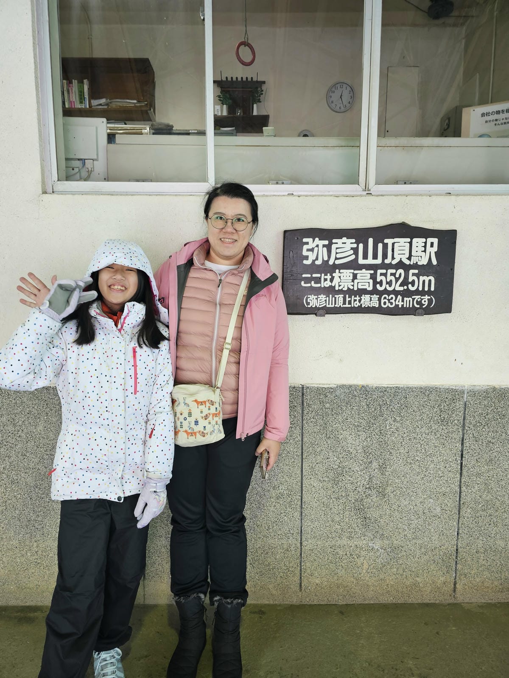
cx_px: 254
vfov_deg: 73.9
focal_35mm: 23
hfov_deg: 58.9
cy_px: 339
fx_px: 451
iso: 40
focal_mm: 6.3
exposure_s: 1/50
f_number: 1.7
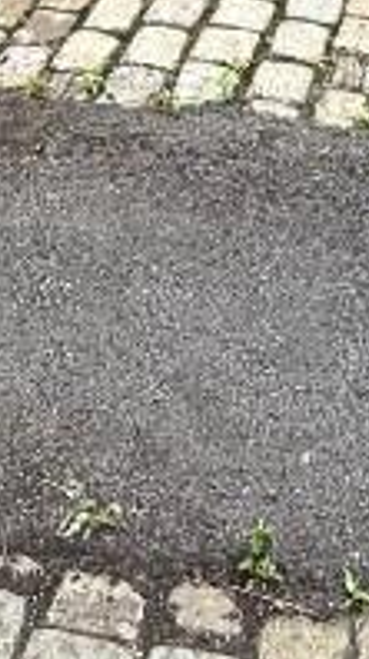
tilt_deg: -12.1
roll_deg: +0.4
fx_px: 1378
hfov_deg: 15.1
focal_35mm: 79
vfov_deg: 22.4
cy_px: -310
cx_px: 306
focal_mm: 2.22
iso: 50
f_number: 2.2
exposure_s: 1/99
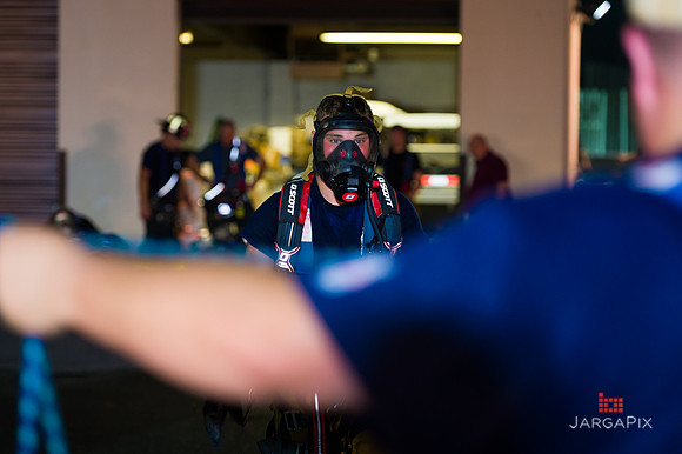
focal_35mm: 112
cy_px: 227
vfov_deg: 12.2
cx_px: 341
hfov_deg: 18.3
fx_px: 2120
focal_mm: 112
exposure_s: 1/100
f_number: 3.2
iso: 1600
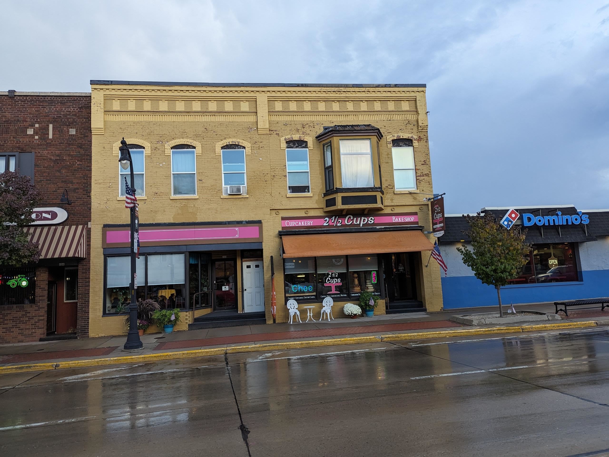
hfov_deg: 71.6
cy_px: 228
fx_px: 422
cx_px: 304
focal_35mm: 24
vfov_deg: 56.8
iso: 51
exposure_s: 1/269
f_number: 1.85
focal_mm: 6.81
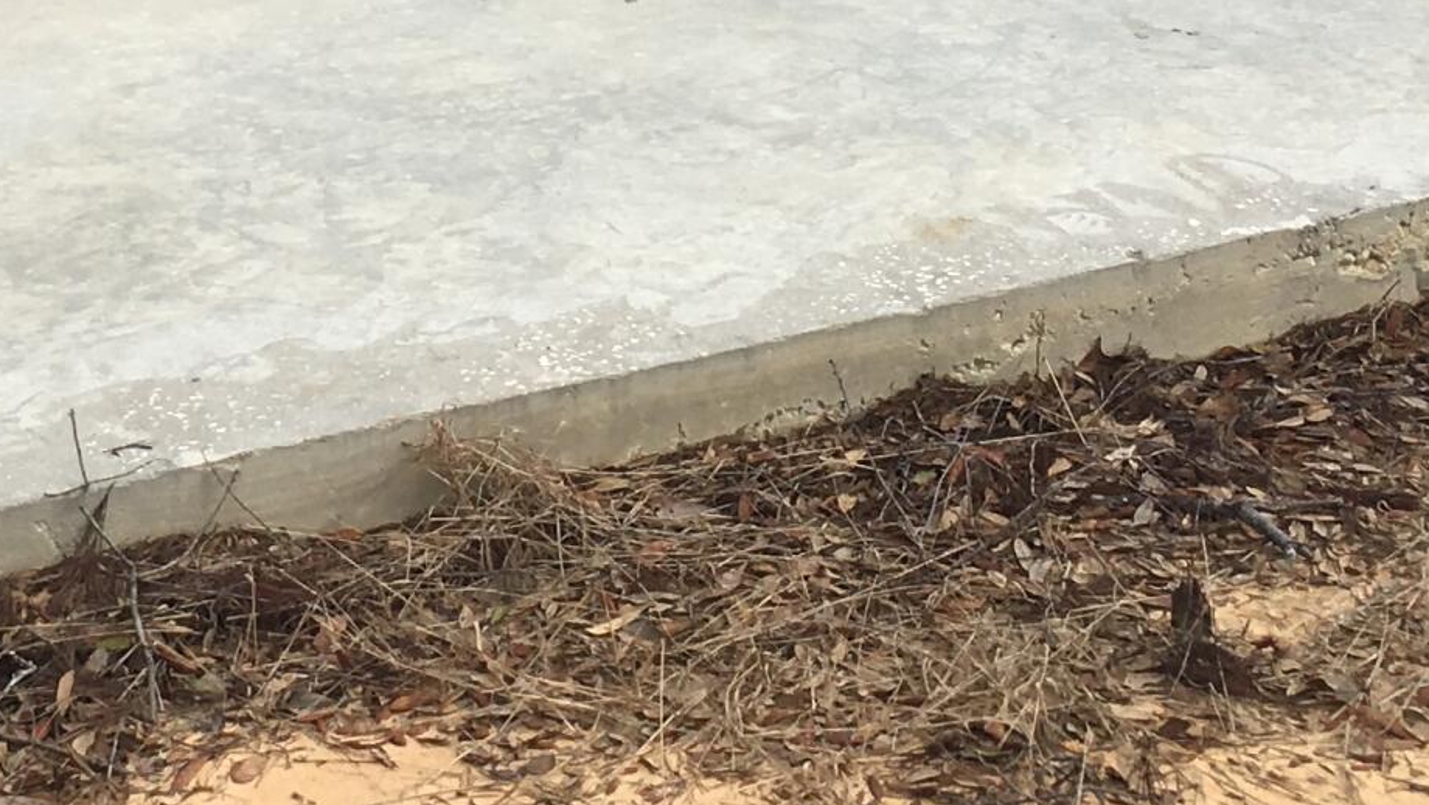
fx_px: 3904
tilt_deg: -10.5
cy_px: -267
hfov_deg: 20.6
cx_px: 370
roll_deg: +0.9
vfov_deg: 11.4
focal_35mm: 103
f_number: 2.2
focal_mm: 4.15
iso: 25
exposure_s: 1/927
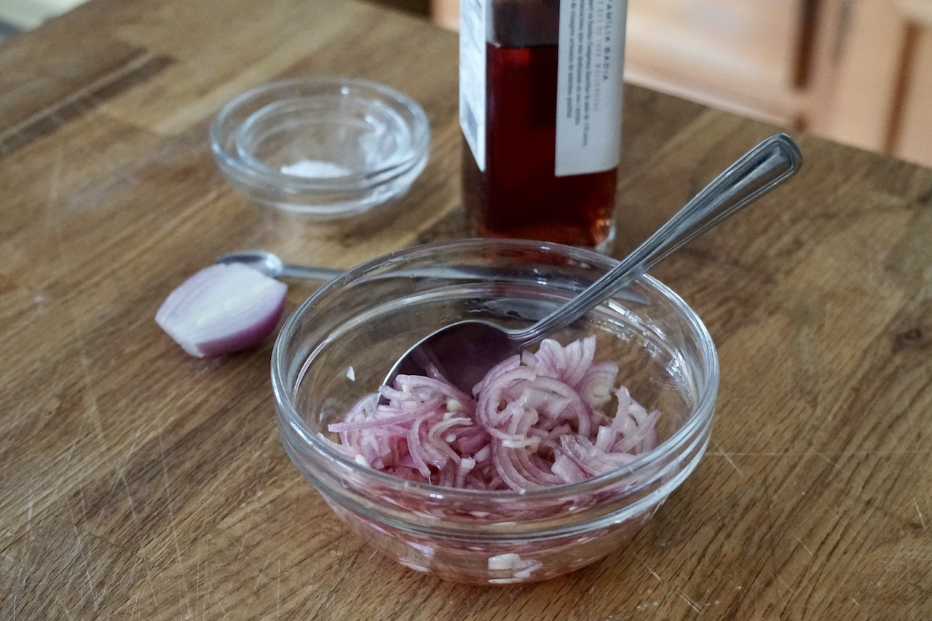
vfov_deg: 22.6
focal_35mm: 60
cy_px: 310
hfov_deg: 33.4
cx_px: 466
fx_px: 1553
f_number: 4.5
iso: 6400
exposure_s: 1/80
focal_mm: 40
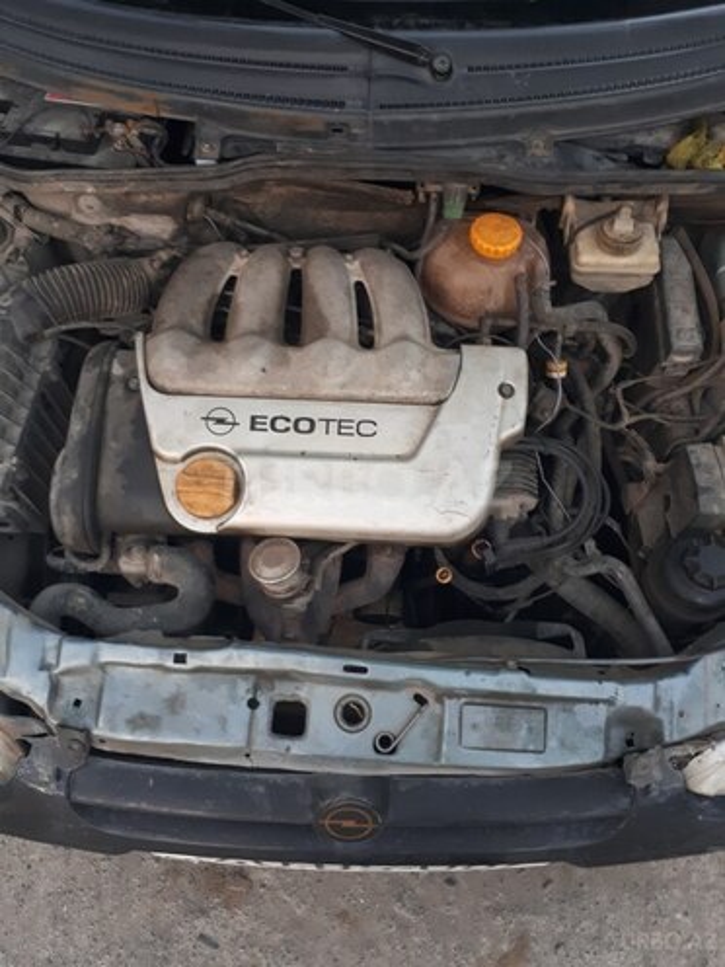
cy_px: 484
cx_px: 362
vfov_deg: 65.3
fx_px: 754
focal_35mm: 27
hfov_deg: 51.4
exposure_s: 1/33
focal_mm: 3.6
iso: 125
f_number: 1.9
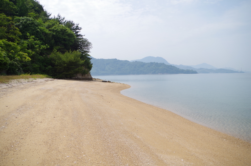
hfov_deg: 62.0
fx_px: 209
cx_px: 126
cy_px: 83
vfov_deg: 43.4
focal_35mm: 30
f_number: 5
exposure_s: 1/640
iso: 100
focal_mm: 20
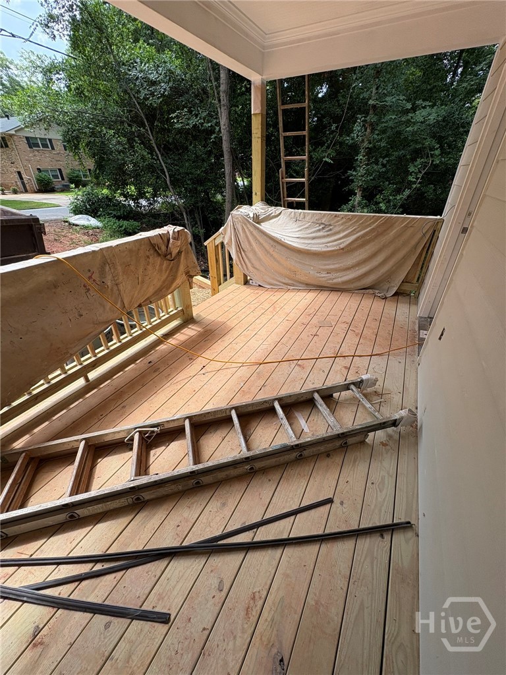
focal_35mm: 14
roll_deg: +0.8
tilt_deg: -30.2
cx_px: 253
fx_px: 273
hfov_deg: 85.7
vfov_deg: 102.1
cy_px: 338
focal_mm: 2.22
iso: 40
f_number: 2.2
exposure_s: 1/430
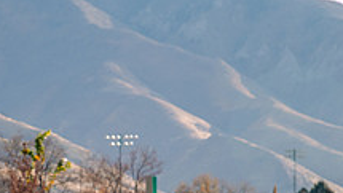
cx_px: 8
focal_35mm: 268
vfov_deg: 4.5
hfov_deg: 8.0
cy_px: 306
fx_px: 2438
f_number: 10
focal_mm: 85
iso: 800
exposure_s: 1/1000
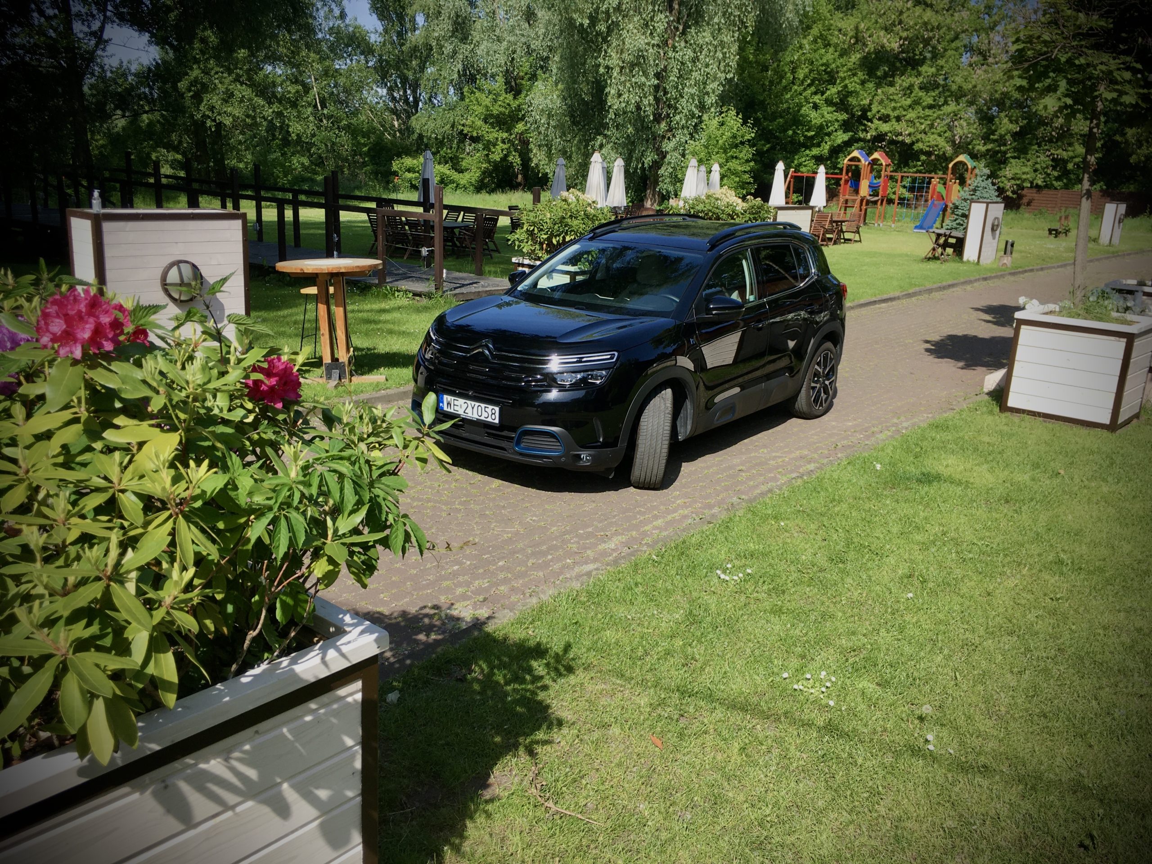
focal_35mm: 29
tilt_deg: -16.5
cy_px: 432
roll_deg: -3.2
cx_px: 576
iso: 25
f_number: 2.2
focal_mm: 4.15
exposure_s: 1/894
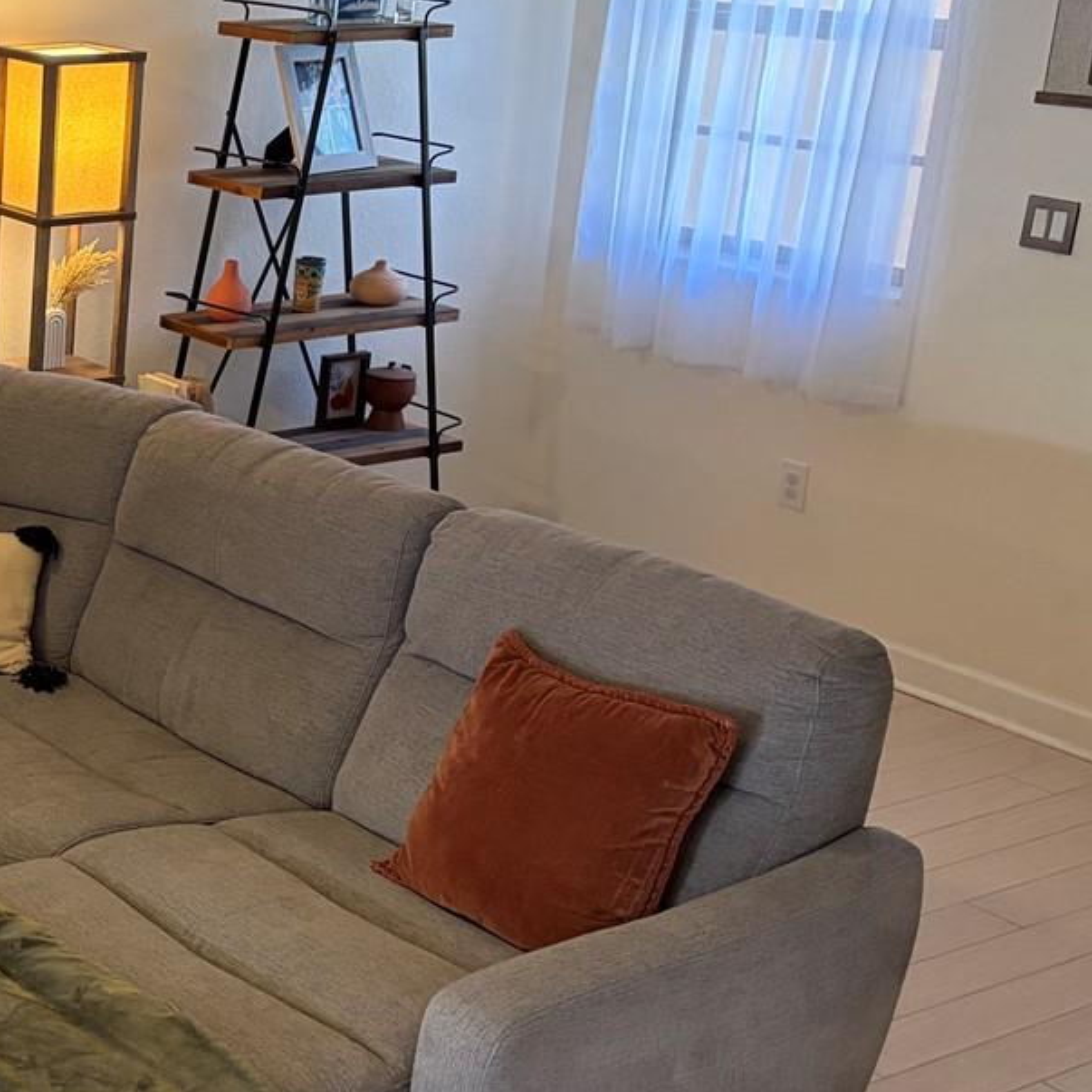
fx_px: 2177
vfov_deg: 28.2
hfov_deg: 25.2
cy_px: 545
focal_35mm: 61
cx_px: -239
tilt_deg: -17.9
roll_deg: +0.0
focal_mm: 5.96
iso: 250
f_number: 1.6
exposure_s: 1/60
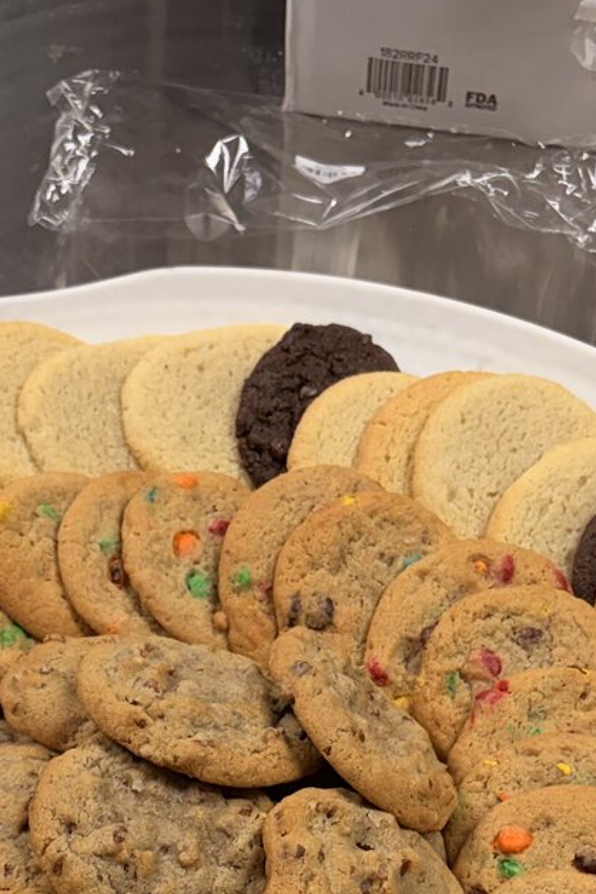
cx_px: 181
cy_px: 965
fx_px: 1713
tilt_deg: -57.9
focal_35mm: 69
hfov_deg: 19.6
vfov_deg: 27.0
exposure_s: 1/120
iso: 100
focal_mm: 5.96
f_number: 1.6
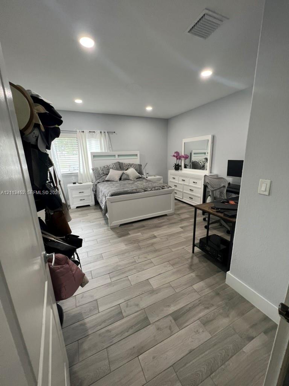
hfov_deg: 89.9
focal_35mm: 13
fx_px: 145
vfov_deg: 106.2
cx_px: 144
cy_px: 193
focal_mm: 1.57
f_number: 1.8
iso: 160
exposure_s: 1/60
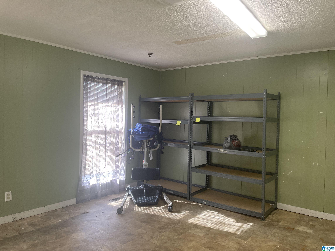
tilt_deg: -1.8
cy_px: 126
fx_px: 252
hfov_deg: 67.3
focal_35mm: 26
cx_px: 168
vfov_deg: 53.1
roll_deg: -0.7
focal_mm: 4.2
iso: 80
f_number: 1.6
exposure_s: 1/60
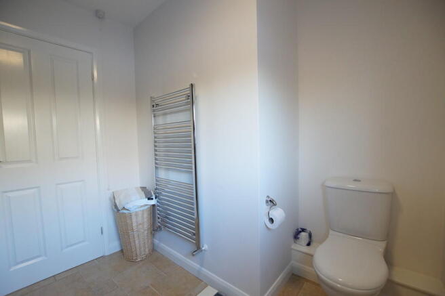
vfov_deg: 77.3
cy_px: 148
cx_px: 222
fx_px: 185
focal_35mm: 15
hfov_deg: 100.4
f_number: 4
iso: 1250
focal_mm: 10
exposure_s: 1/60
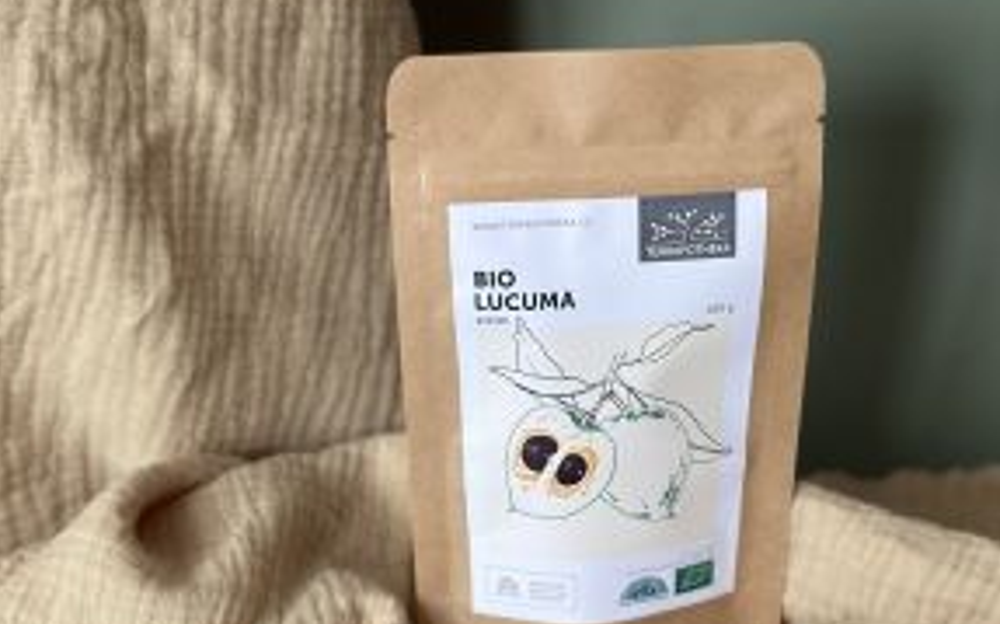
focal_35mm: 71
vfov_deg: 18.1
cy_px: 537
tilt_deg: -28.5
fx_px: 1934
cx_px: 495
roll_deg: +1.8
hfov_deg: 29.0
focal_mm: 6.86
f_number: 1.78
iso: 125
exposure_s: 1/60
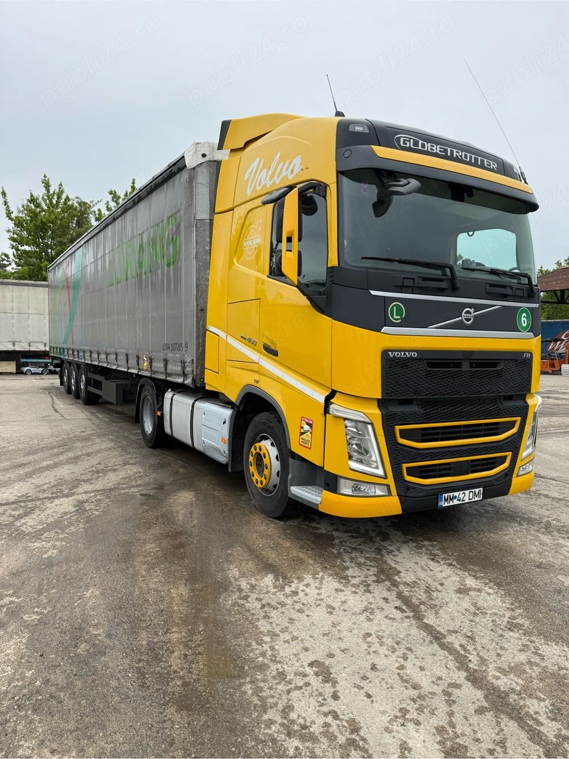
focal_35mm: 24
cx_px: 284
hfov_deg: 56.8
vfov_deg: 71.6
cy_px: 380
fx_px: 526
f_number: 1.78
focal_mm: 6.76
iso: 80
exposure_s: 1/1271
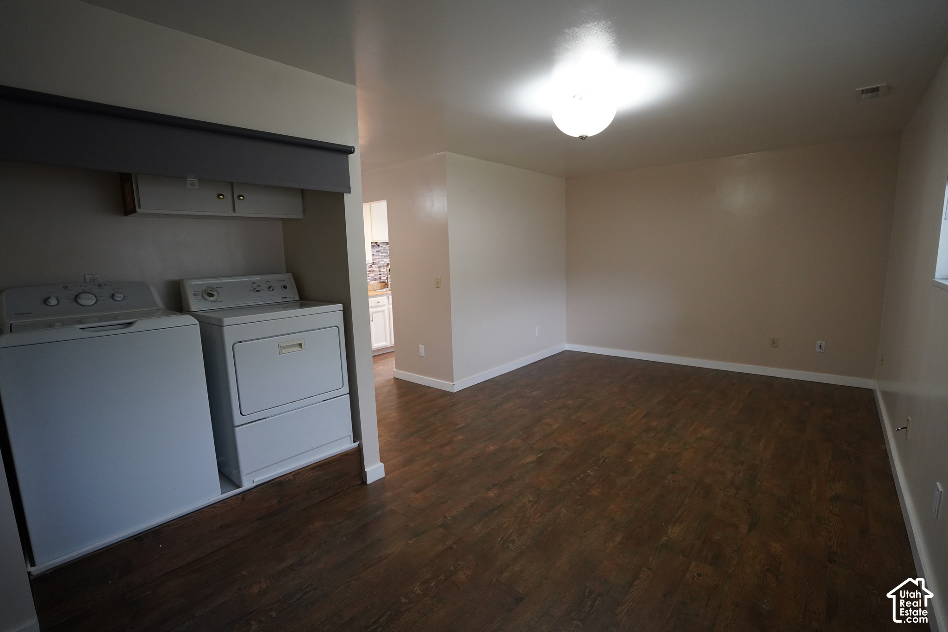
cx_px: 474
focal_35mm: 16
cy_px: 316
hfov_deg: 96.7
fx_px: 421
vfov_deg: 73.7
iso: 3200
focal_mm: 16
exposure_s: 1/160
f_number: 4
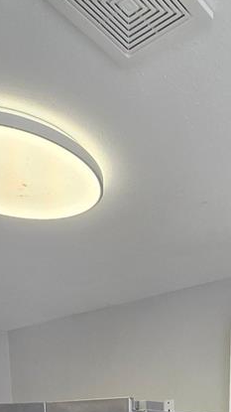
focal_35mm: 41
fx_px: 447
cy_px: 568
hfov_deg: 28.0
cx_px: 201
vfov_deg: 32.6
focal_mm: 2.2
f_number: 2.2
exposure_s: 1/60
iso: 80
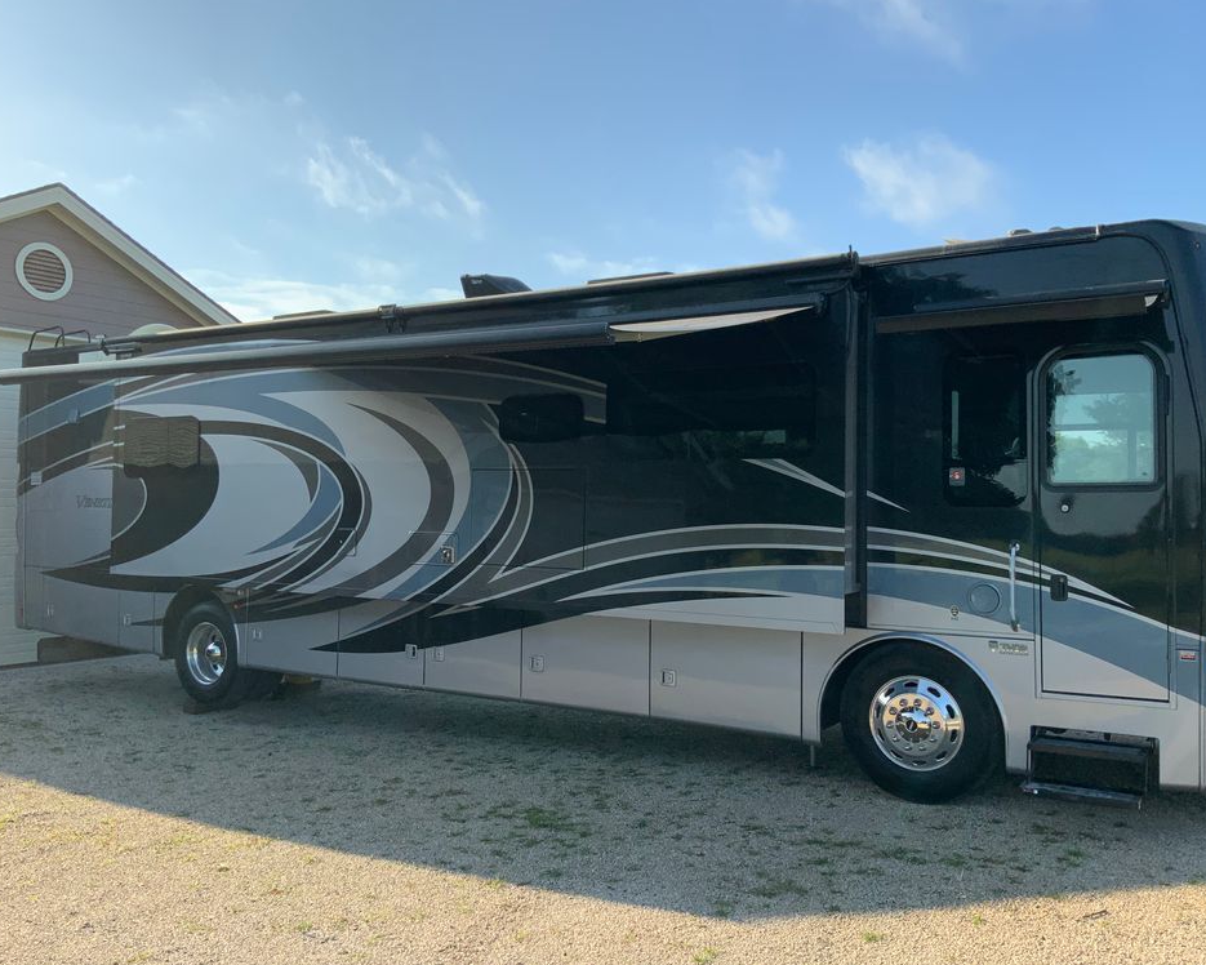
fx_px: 1106
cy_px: 488
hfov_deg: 57.2
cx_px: 622
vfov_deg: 47.1
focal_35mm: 31
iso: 16
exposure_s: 1/1250
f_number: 1.8
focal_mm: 3
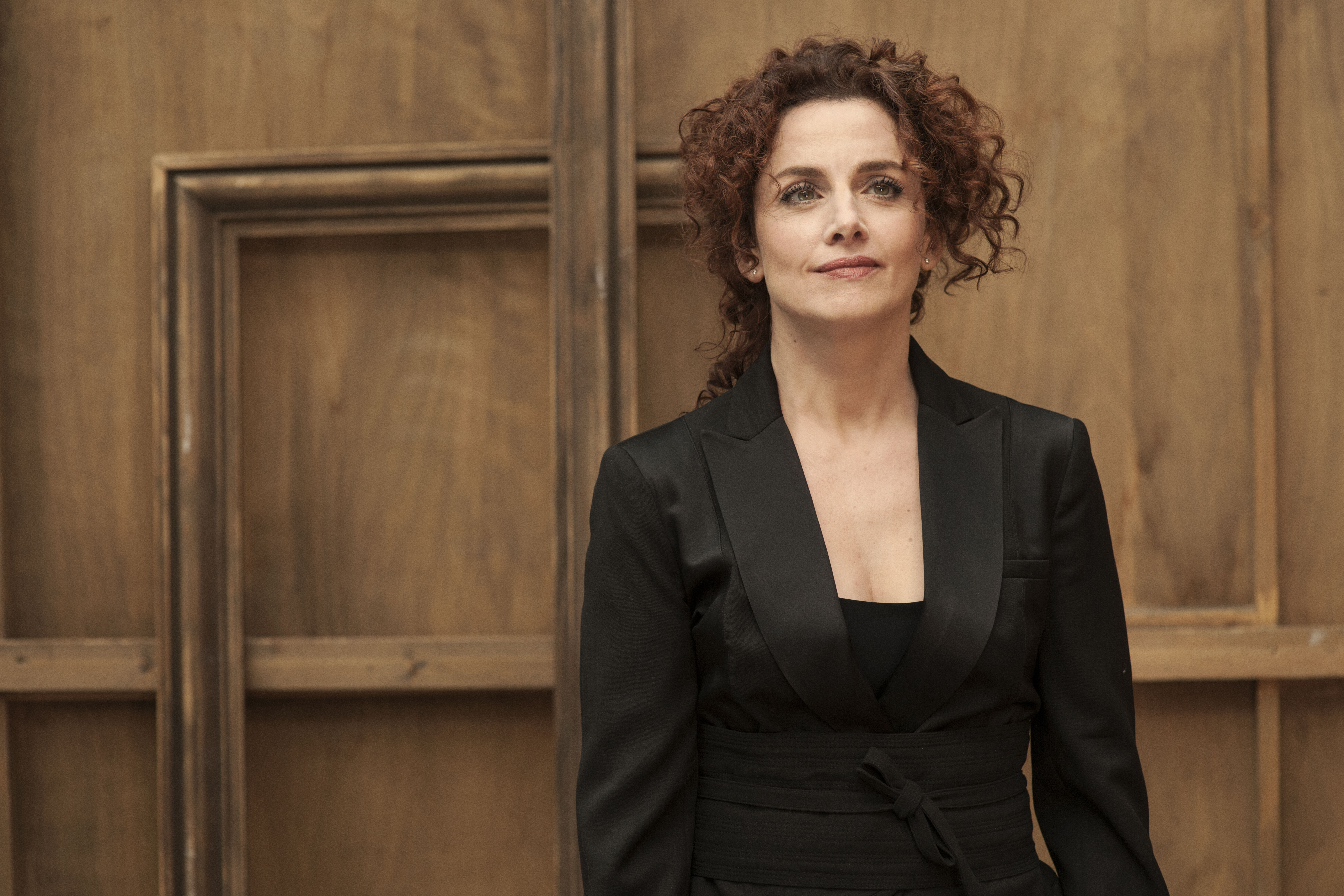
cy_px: 448
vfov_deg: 16.1
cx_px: 672
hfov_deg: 23.9
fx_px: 3173
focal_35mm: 85
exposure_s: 1/160
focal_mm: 85
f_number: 5
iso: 400
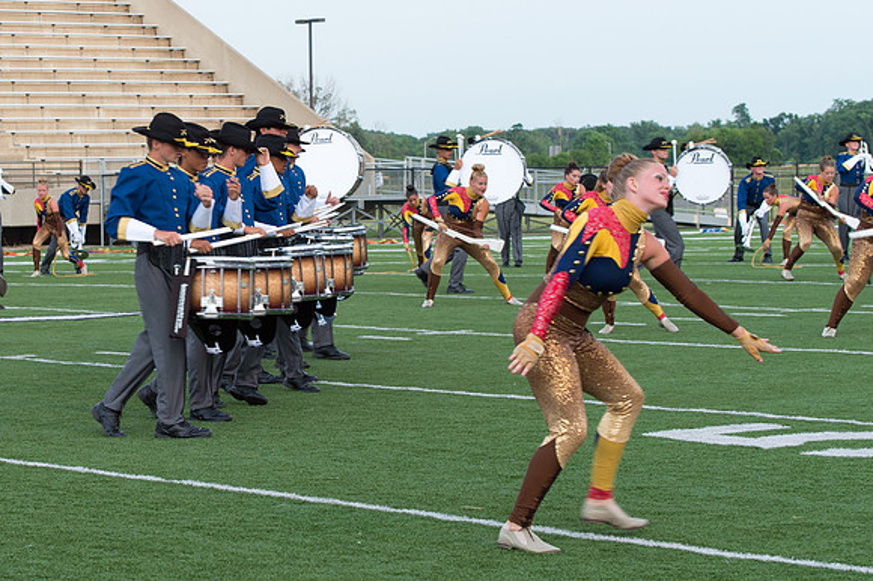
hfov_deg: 16.8
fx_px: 2943
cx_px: 231
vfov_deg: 11.3
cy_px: 198
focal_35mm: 121
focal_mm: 70
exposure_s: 1/200
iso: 200
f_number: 7.1
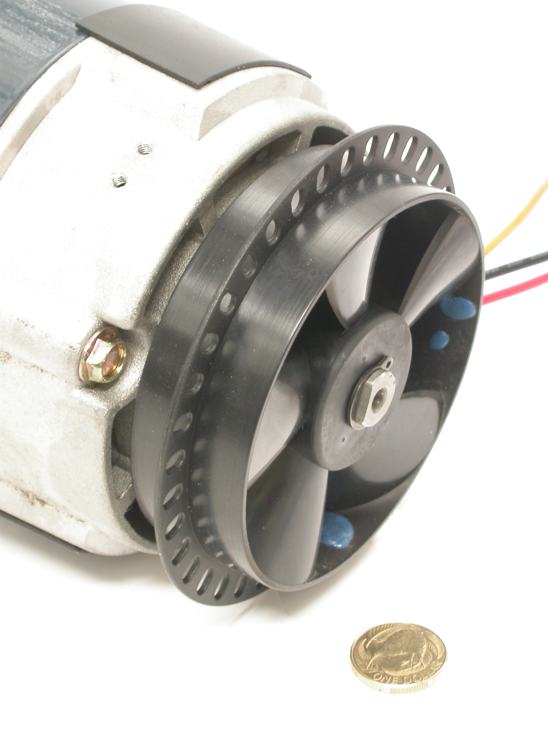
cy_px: 366
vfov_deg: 12.8
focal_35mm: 154
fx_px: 3251
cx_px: 274
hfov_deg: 9.6
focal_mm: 32
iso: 100
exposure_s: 1/5
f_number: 5.8
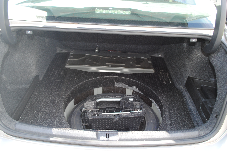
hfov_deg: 57.2
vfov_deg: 40.1
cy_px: 76
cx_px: 114
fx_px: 208
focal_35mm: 33
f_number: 3.8
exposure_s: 1/60
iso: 200
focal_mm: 22
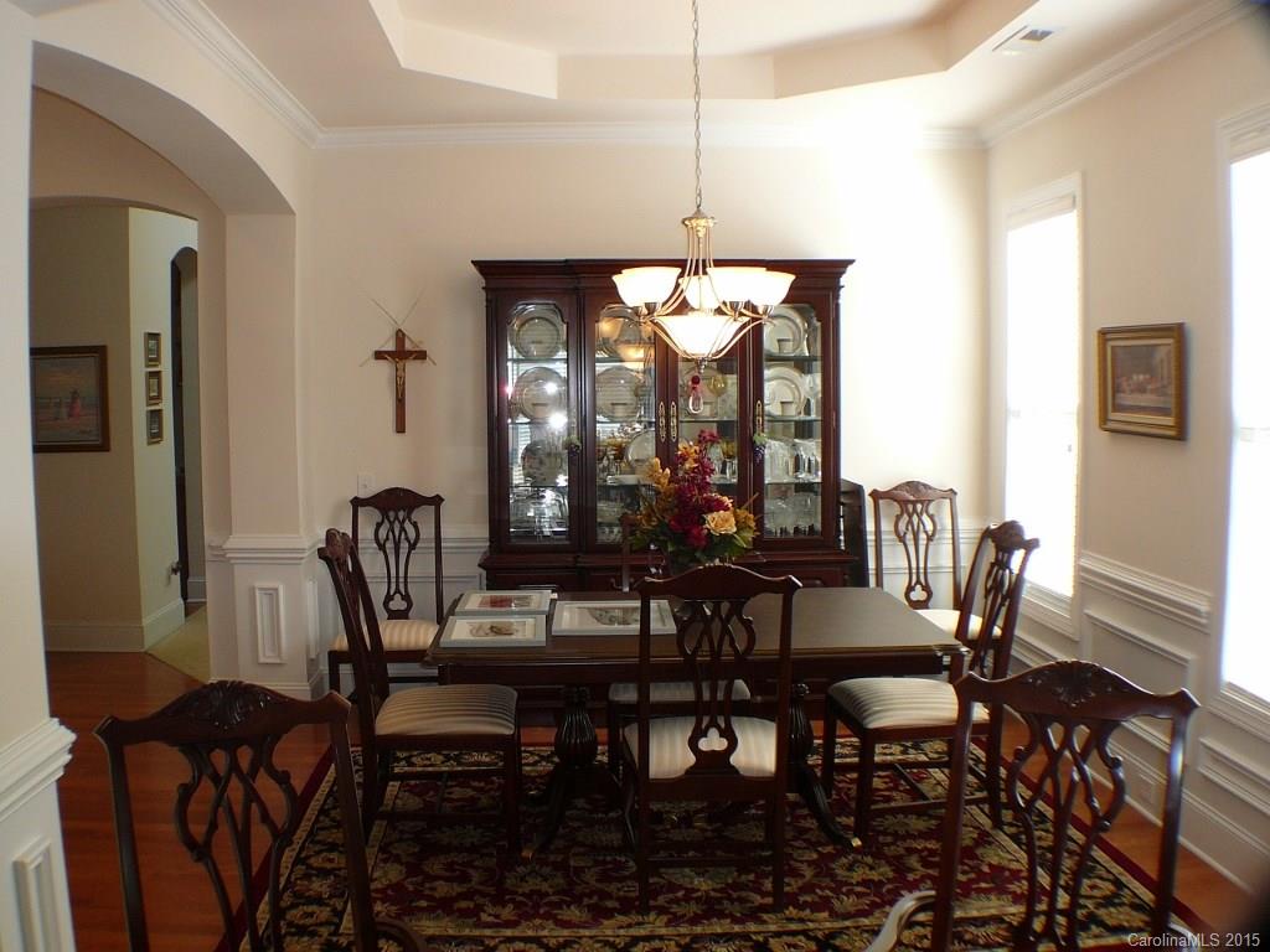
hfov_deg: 42.1
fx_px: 1651
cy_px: 476
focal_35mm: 45
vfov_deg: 32.2
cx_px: 635
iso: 100
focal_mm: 6.7
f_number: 3.2
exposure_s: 1/30
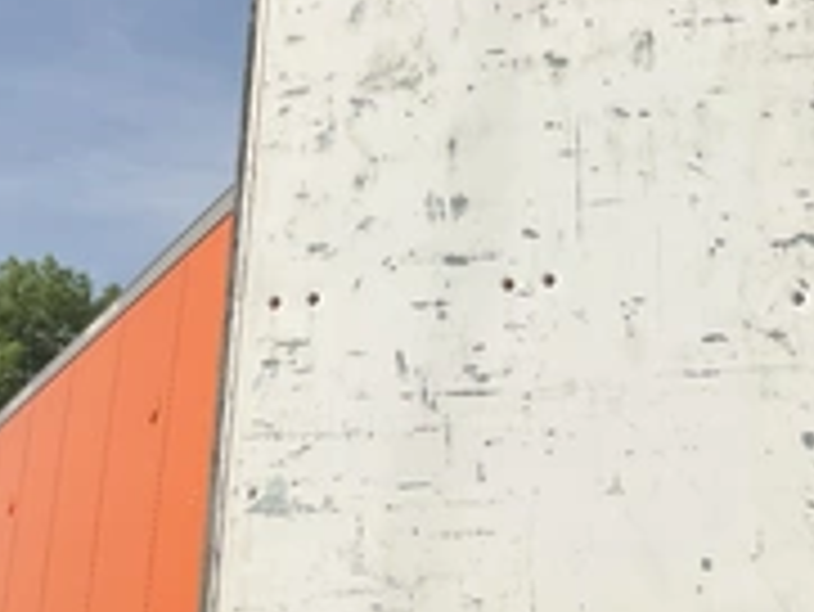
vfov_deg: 22.2
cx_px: 576
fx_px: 1506
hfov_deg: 29.9
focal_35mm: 64
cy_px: 27
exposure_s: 1/4065
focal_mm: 3
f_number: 1.8
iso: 25
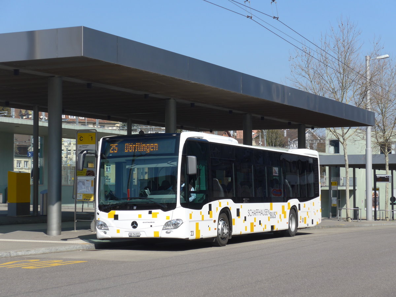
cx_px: 198
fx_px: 915
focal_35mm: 80
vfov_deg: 18.4
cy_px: 148
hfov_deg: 24.4
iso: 80
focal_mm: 16
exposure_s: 1/640
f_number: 4.4
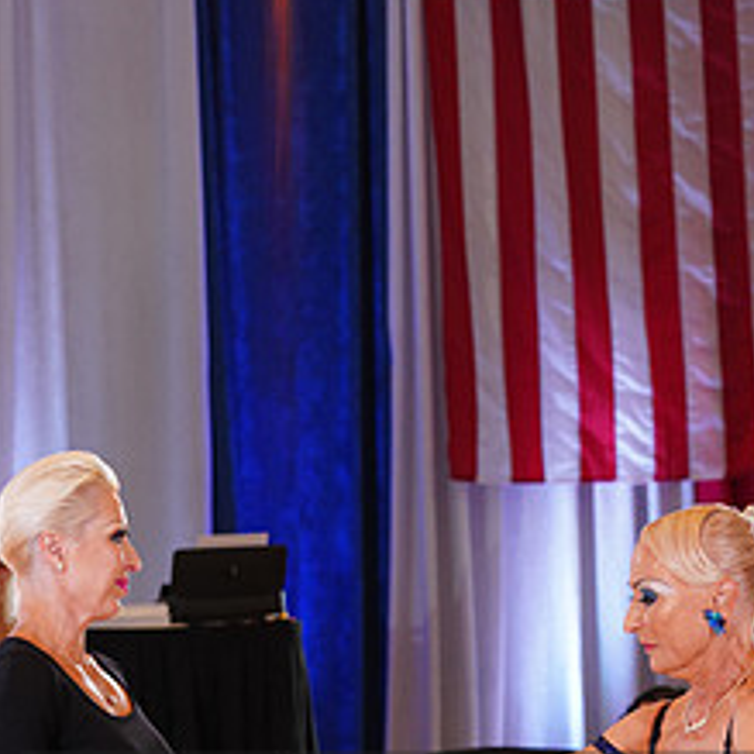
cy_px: 868
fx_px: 5816
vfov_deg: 7.4
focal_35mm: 236
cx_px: 498
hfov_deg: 7.4
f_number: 5.6
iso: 1600
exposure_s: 1/160
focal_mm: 105
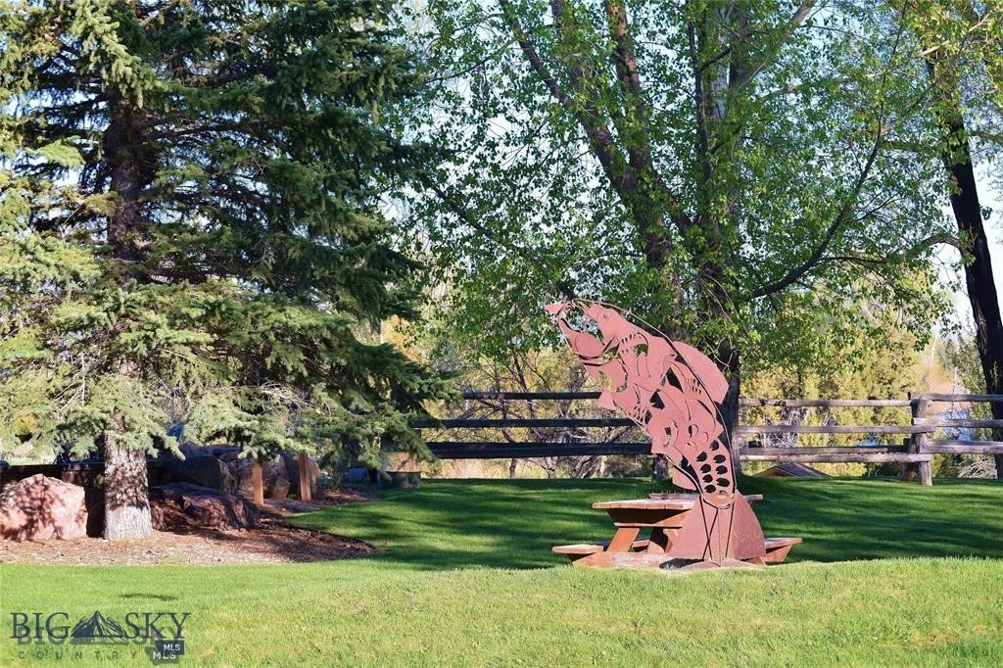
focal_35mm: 82
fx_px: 2298
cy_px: 334
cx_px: 502
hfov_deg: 24.6
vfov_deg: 16.5
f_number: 8
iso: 320
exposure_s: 1/250
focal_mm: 55
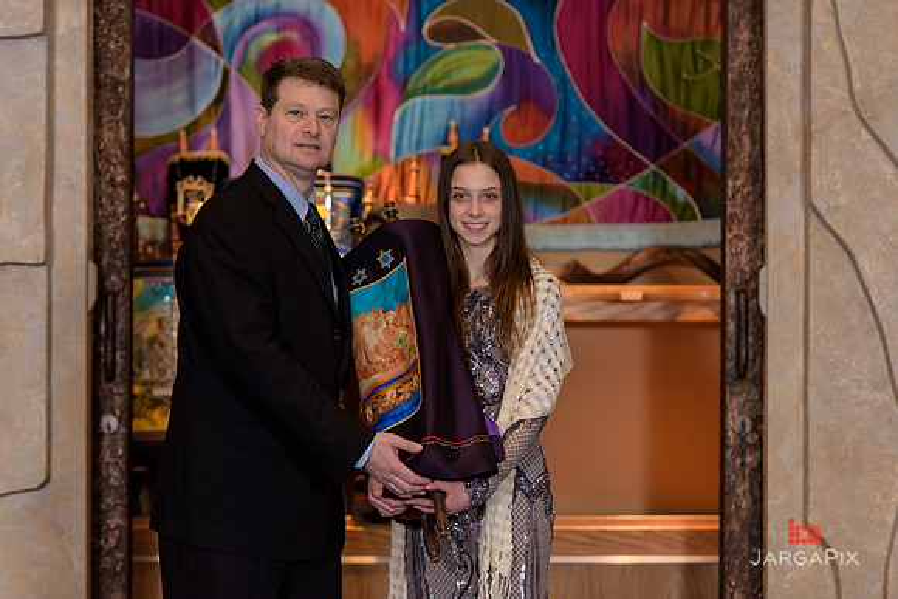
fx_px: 3742
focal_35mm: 150
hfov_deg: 13.7
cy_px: 300
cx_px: 449
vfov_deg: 9.2
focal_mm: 150
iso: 640
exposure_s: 1/200
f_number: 3.2
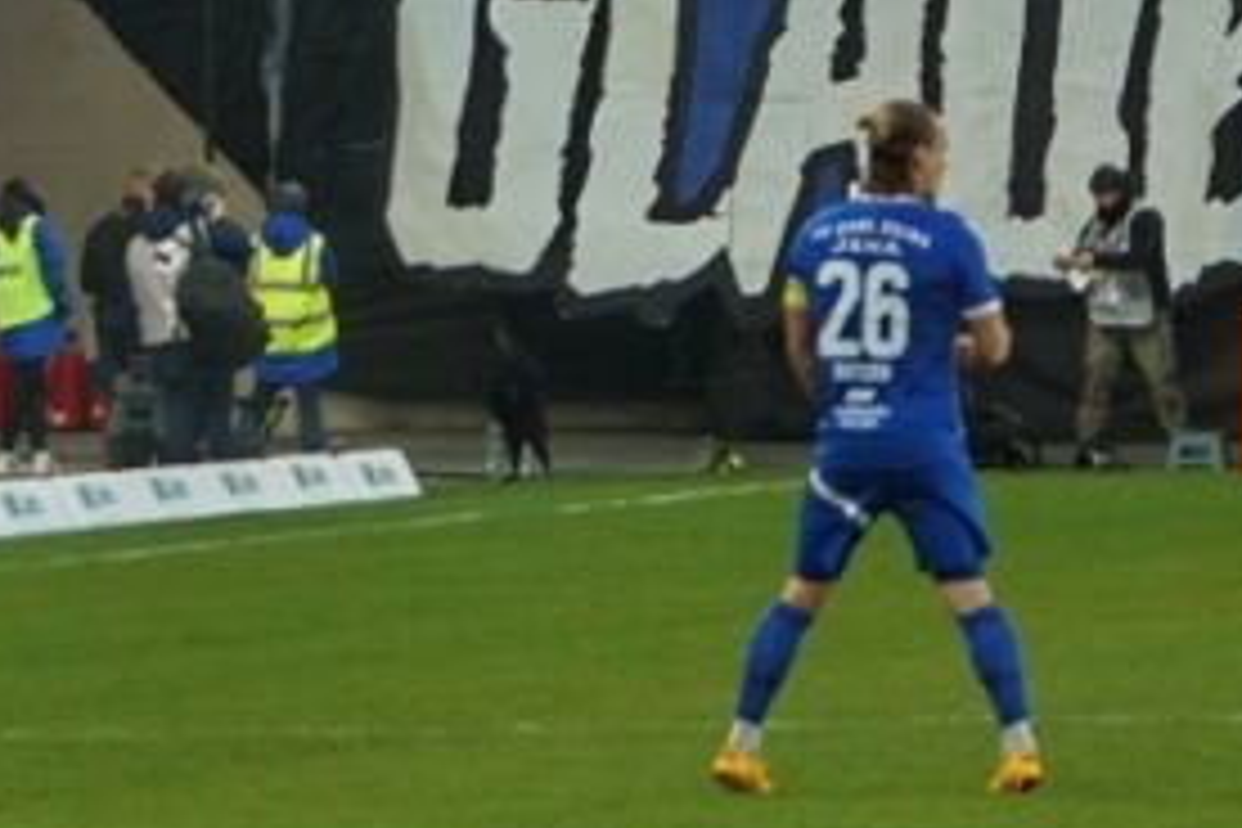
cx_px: 1058
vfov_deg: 2.4
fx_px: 20108
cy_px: -736
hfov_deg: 3.5
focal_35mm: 583
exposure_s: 1/160
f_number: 5.6
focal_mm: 67
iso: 500
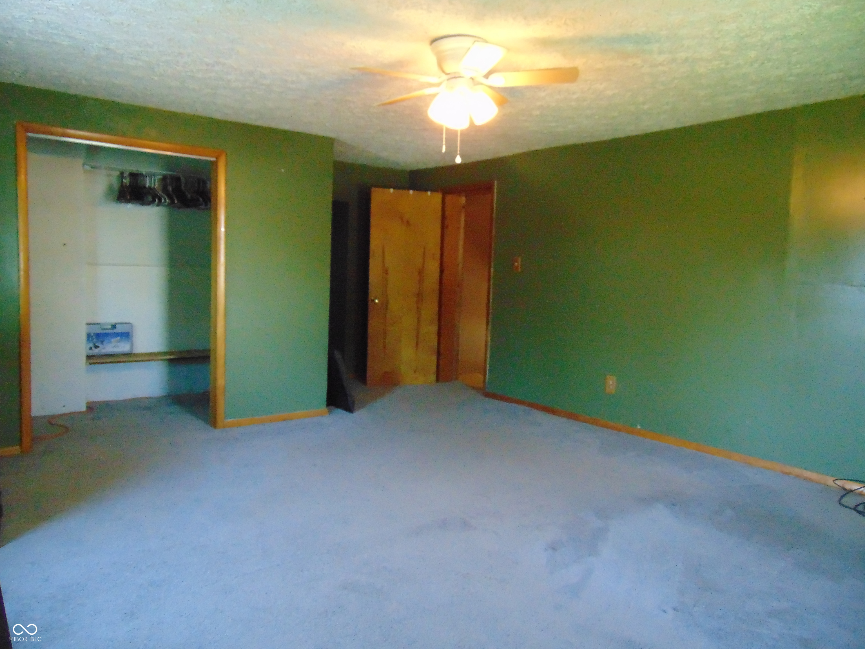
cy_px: 324
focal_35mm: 25
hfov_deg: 69.4
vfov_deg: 54.9
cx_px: 432
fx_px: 625
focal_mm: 4.5
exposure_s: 1/30
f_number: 3
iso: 800
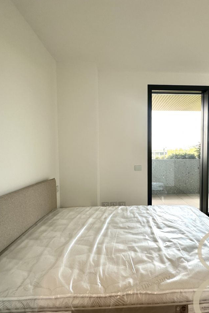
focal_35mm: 20
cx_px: 134
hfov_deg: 60.9
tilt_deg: -2.9
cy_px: 160
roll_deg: +0.7
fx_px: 174
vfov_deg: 84.0
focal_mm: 2.22
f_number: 2.2
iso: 50
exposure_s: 1/99
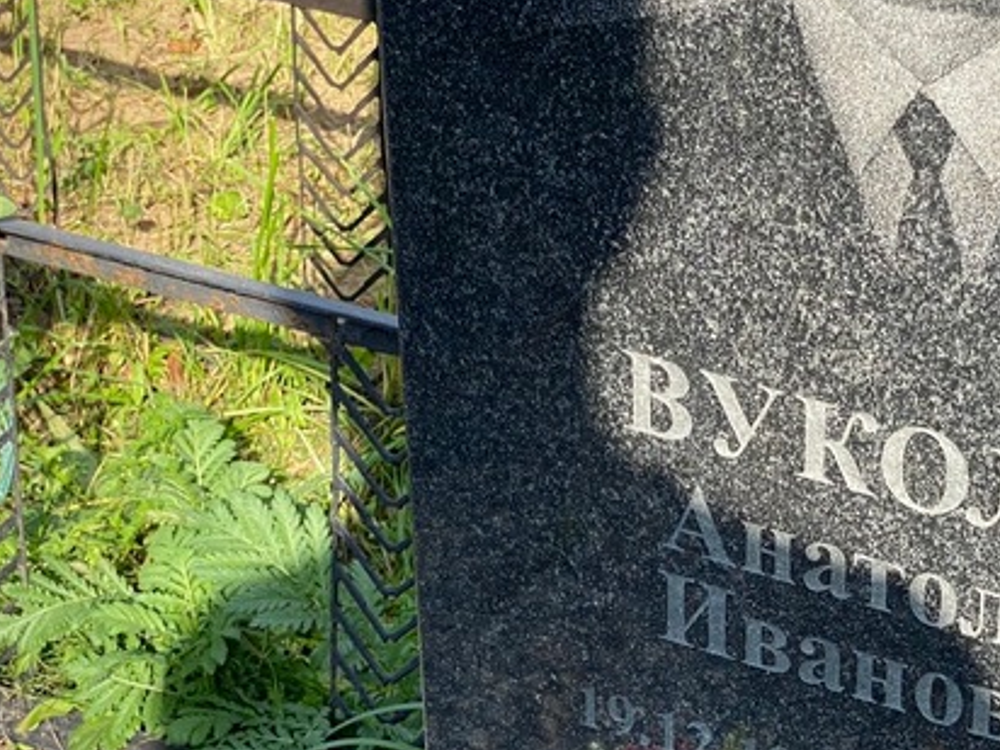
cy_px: 624
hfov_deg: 19.2
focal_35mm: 101
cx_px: 820
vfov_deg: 14.5
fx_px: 2918
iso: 20
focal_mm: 6
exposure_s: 1/466
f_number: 2
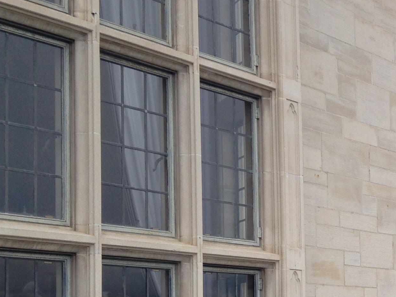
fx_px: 995
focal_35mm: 87
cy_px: 287
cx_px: 489
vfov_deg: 16.7
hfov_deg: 20.8
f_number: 2.4
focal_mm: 4.12
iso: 50
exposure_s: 1/213
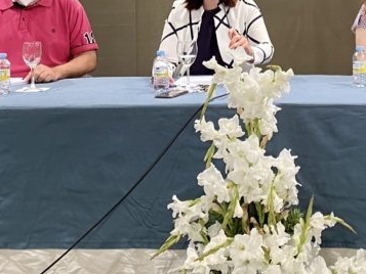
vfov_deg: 19.0
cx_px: 279
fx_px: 793
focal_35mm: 75
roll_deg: -0.2
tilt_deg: -1.5
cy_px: -15
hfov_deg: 25.6
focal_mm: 4.25
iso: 125
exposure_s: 1/50
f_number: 1.8
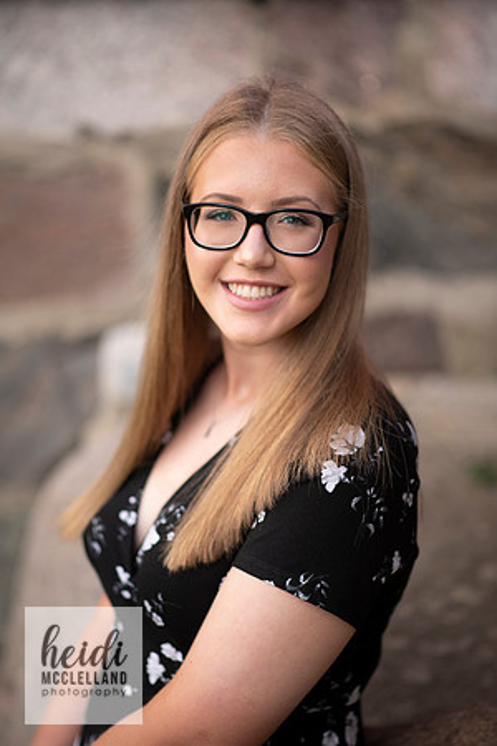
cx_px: 248
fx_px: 1760
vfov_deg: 23.9
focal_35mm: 85
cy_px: 373
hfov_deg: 16.1
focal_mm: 85
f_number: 1.8
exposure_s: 1/400
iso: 125
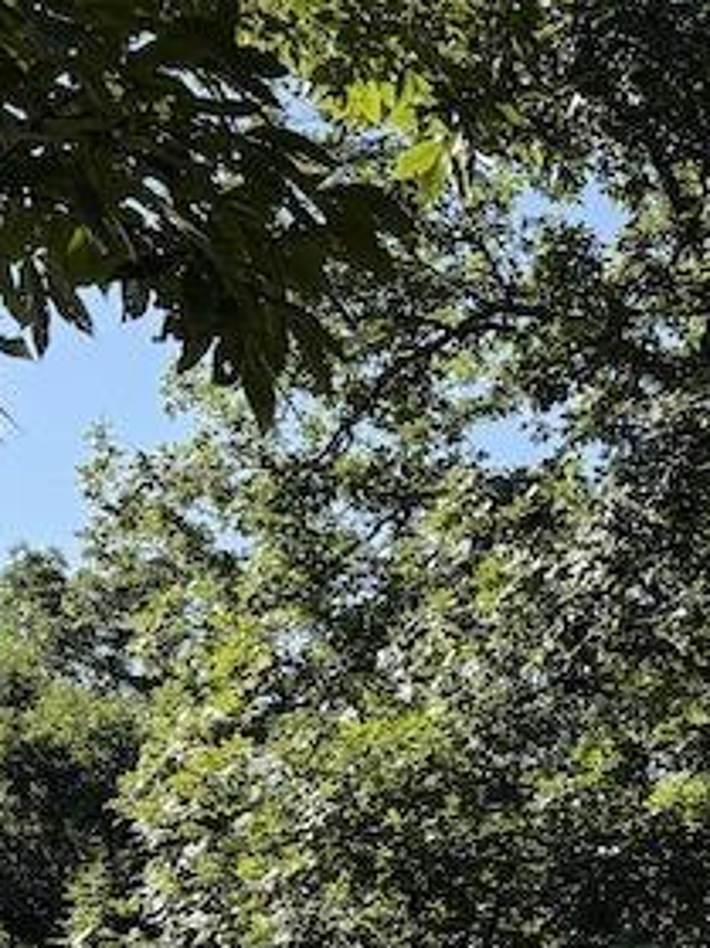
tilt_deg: +1.0
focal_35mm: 86
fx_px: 2354
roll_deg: -0.7
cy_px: 1254
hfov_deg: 15.1
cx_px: 1230
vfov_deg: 20.6
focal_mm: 6.76
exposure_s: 1/1410
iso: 80
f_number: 1.78
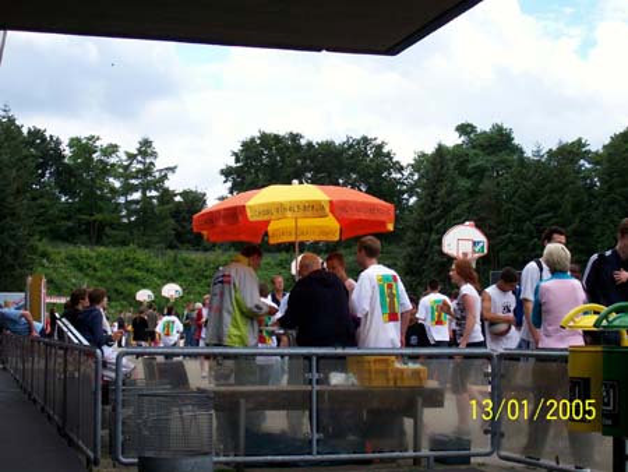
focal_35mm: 65
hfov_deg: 29.8
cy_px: 236
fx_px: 1180
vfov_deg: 22.6
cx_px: 314
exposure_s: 1/465
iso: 80
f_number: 3.6
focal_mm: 10.8
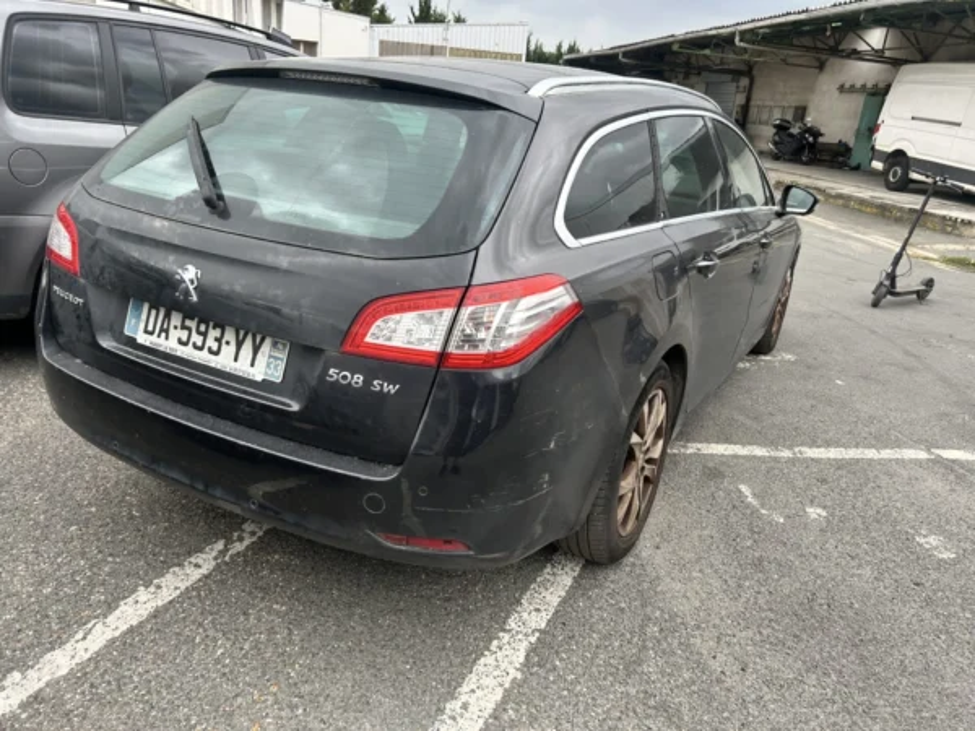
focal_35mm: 26
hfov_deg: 67.3
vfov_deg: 53.1
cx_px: 488
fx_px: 732
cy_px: 366
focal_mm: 5.7
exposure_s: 1/471
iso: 50
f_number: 1.5
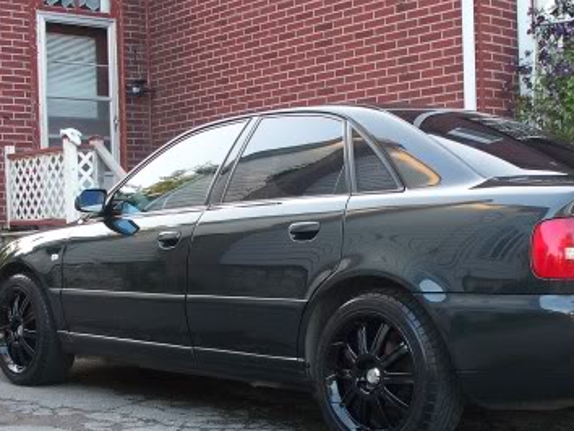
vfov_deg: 22.5
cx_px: 347
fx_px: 1079
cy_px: 303
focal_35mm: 65
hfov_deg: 29.7
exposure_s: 1/60
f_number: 2.8
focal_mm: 7.5
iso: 160
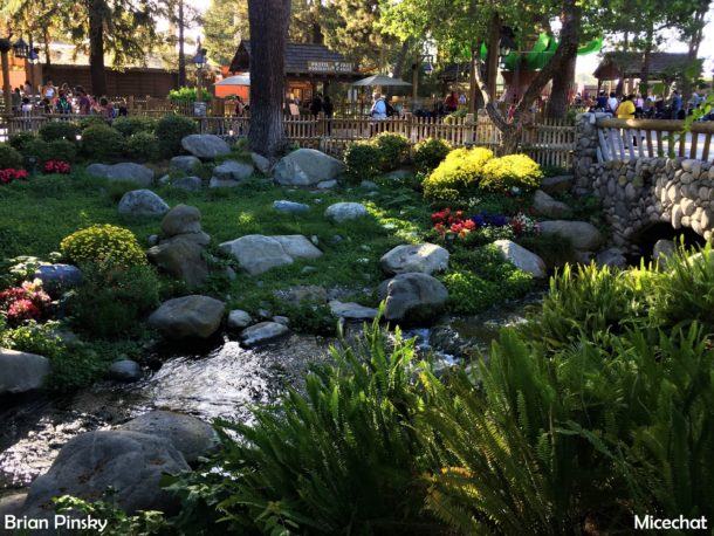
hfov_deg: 61.6
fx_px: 598
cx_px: 357
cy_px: 268
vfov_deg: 48.3
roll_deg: -1.9
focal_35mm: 29
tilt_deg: -12.1
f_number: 2.2
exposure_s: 1/120
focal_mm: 4.15
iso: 50
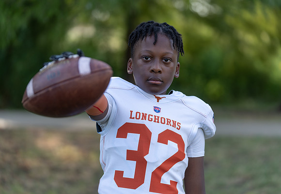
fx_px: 952
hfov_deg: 16.8
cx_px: 150
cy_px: 94
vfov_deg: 11.7
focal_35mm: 121
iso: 125
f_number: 2.8
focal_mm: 114
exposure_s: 1/400
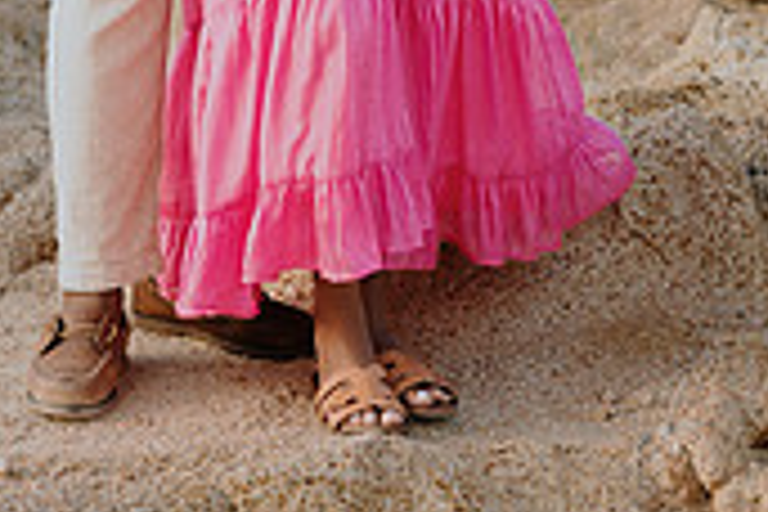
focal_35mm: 119
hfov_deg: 16.7
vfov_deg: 11.0
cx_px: -72
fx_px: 2538
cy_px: -321
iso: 100
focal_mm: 35
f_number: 1.8
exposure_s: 1/2000
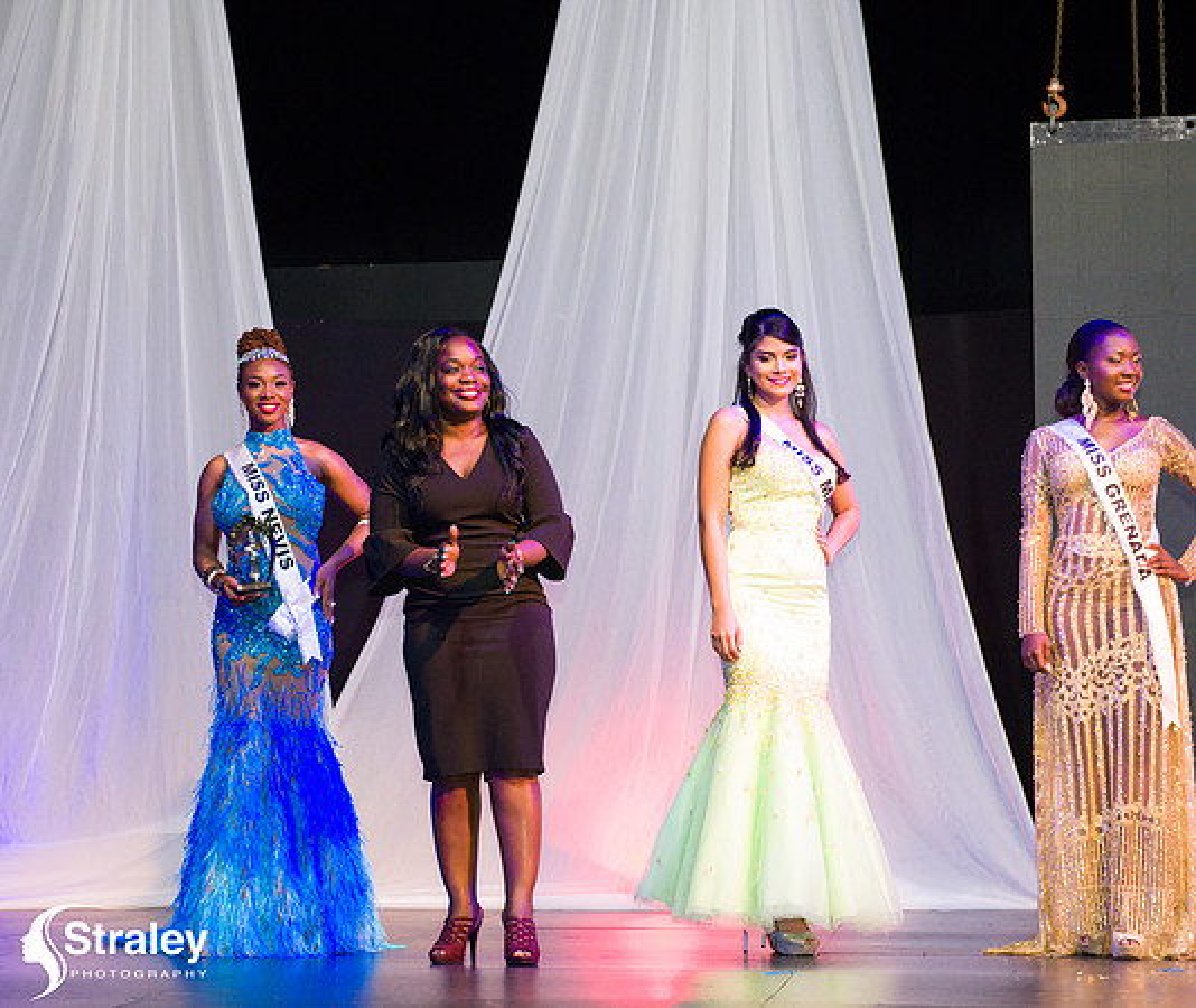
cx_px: 375
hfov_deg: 22.4
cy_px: 547
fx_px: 3009
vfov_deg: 19.0
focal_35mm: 83
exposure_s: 1/160
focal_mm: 66
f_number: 5
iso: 4000
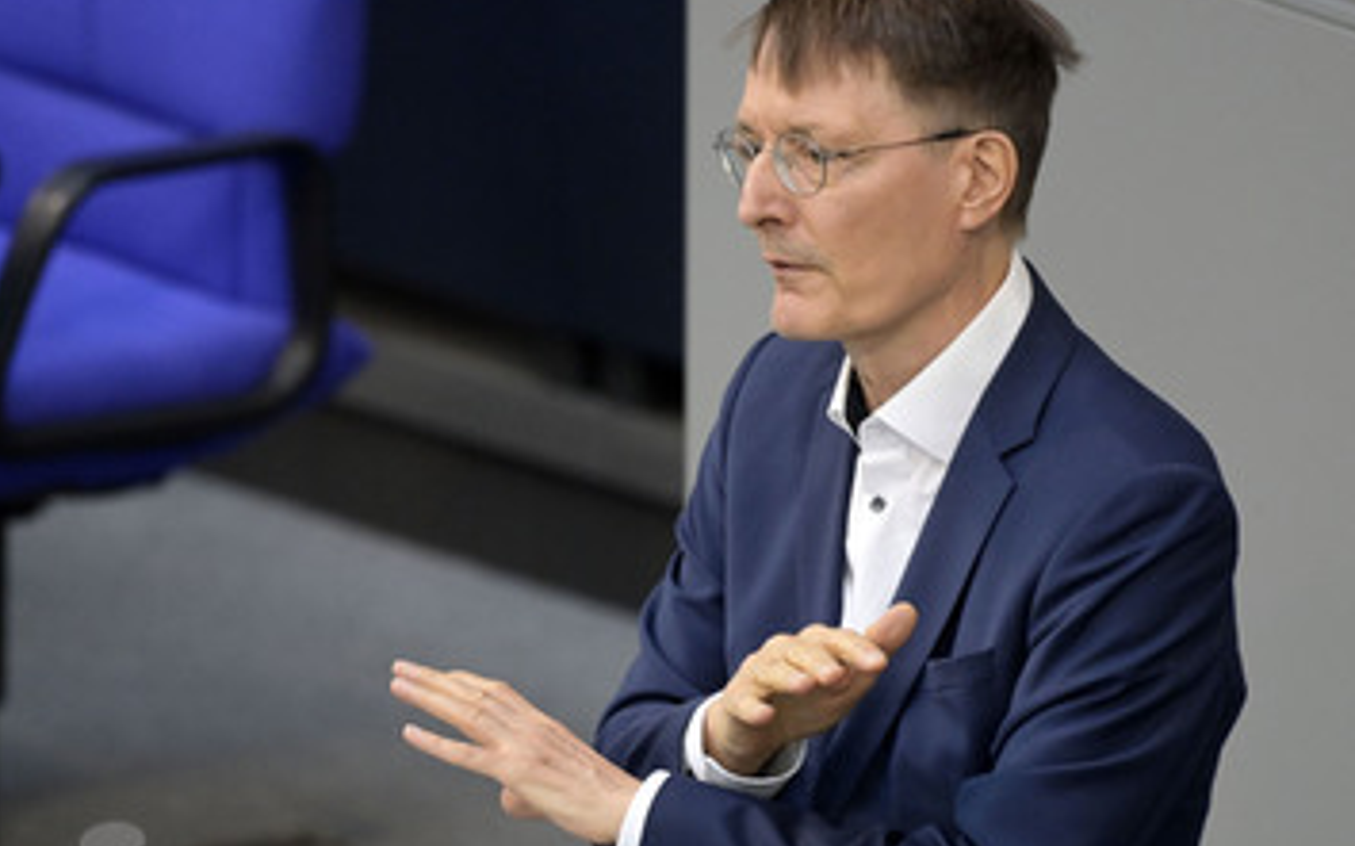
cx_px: 672
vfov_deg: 2.2
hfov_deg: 3.6
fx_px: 21559
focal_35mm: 584
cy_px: 517
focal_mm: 450
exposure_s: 1/400
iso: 8000
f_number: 5.6
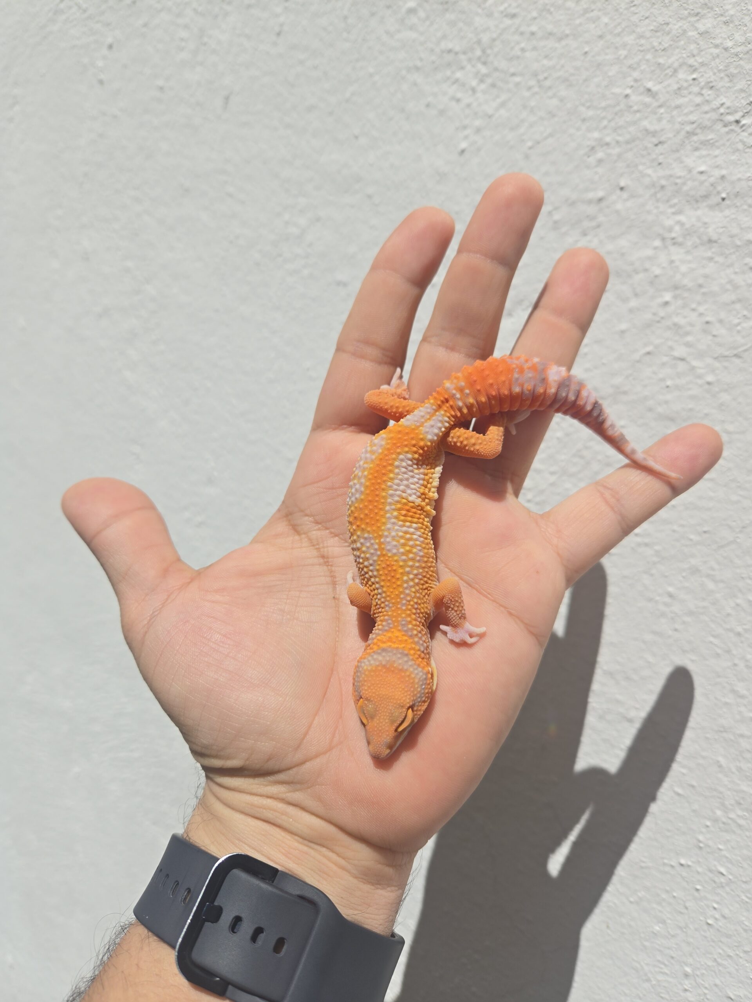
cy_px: 501
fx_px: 666
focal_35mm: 23
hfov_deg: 58.9
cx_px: 376
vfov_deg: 73.9
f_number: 1.8
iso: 25
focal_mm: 5.4
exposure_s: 1/4064
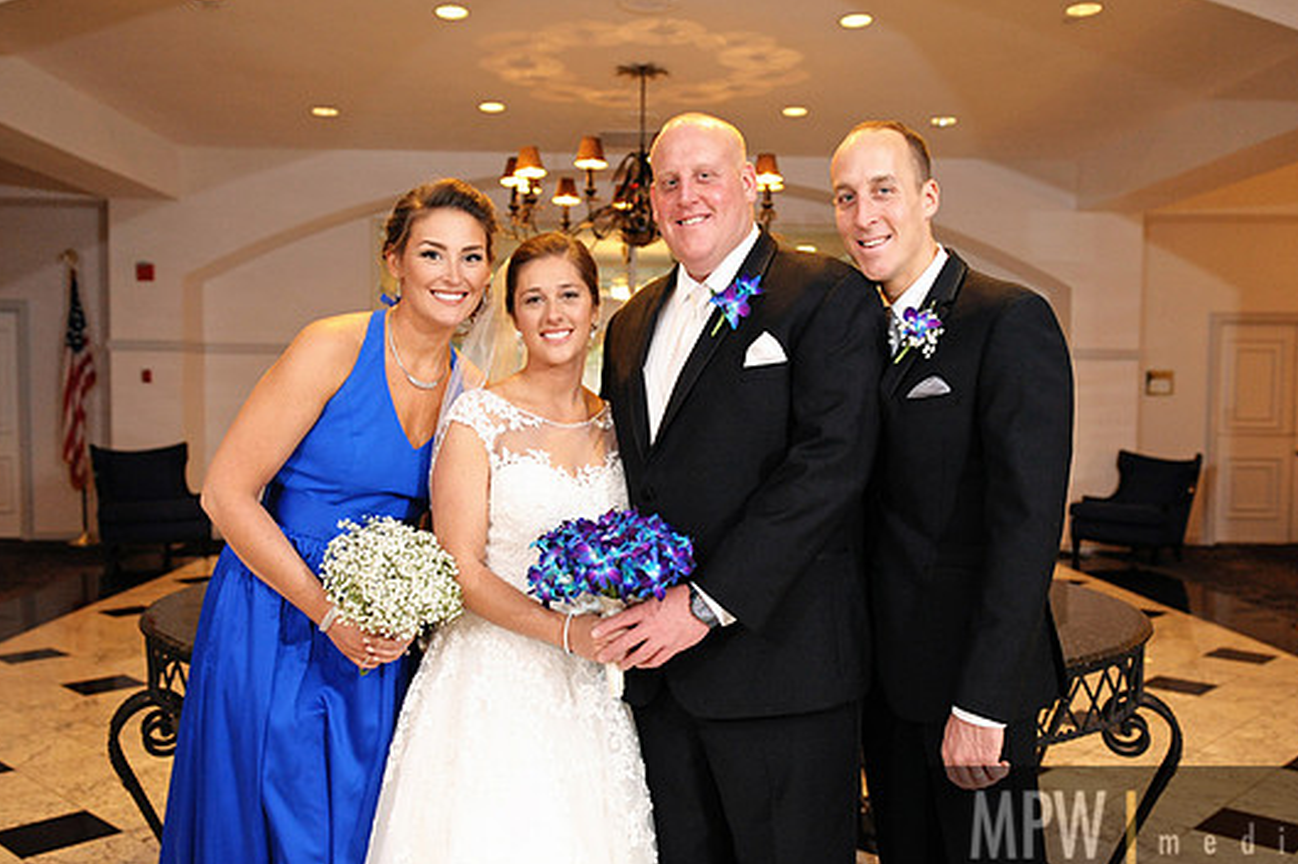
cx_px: 653
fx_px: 1225
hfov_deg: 55.8
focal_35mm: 34
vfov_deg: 38.8
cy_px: 447
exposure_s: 1/200
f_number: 2.8
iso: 2500
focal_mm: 31
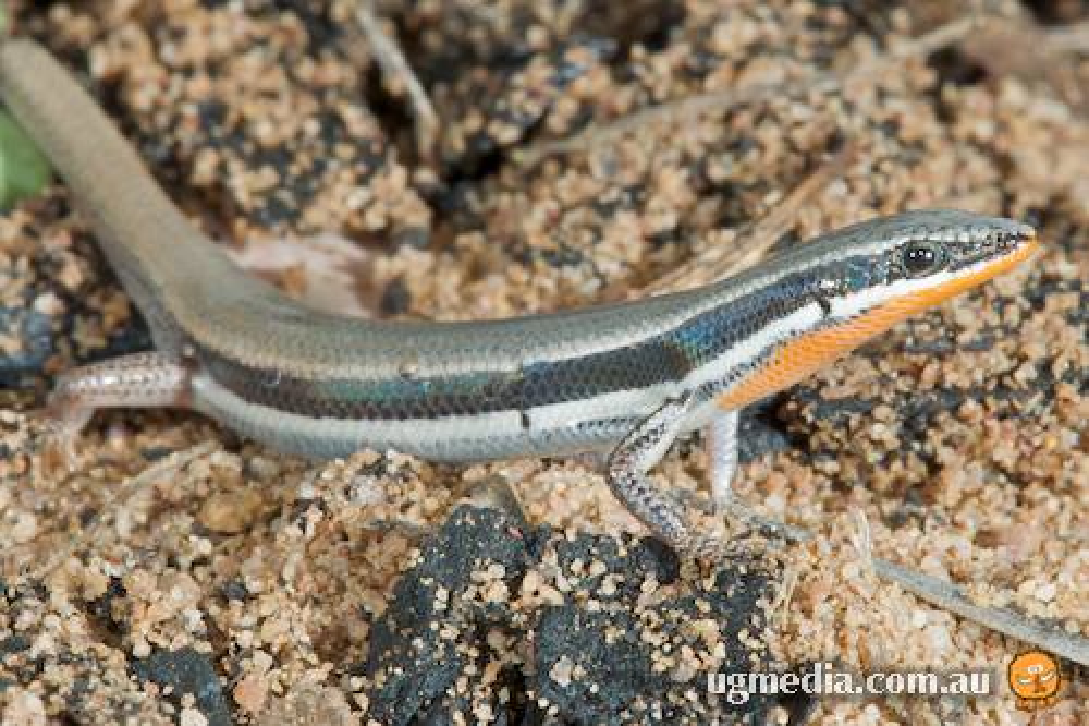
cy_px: 363
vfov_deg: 8.7
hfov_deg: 13.0
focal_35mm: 158
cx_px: 544
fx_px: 4763
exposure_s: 1/125
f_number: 32
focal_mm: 105
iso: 100
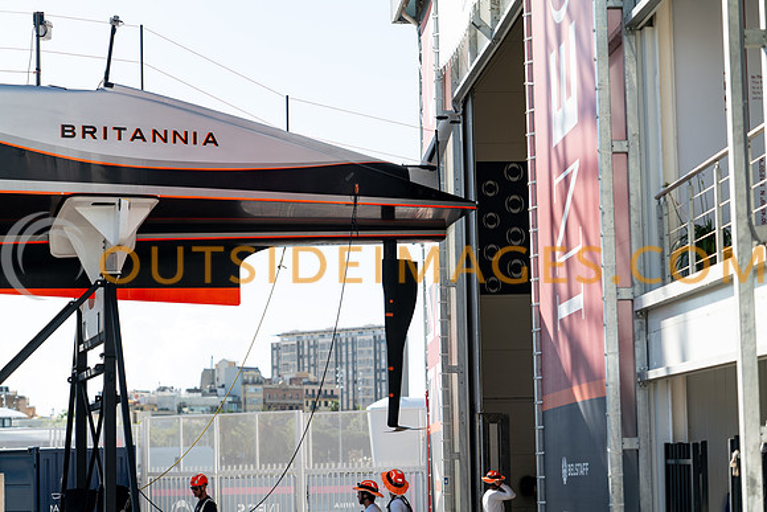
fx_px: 1960
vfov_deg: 14.9
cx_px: 384
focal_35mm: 92
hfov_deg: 22.1
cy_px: 256
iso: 100
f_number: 2.8
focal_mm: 92
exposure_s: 1/2000
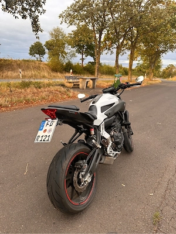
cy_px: 117
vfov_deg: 71.6
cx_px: 88
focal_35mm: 24
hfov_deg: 56.8
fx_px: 163
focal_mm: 6.86
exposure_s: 1/256
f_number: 1.78
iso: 80
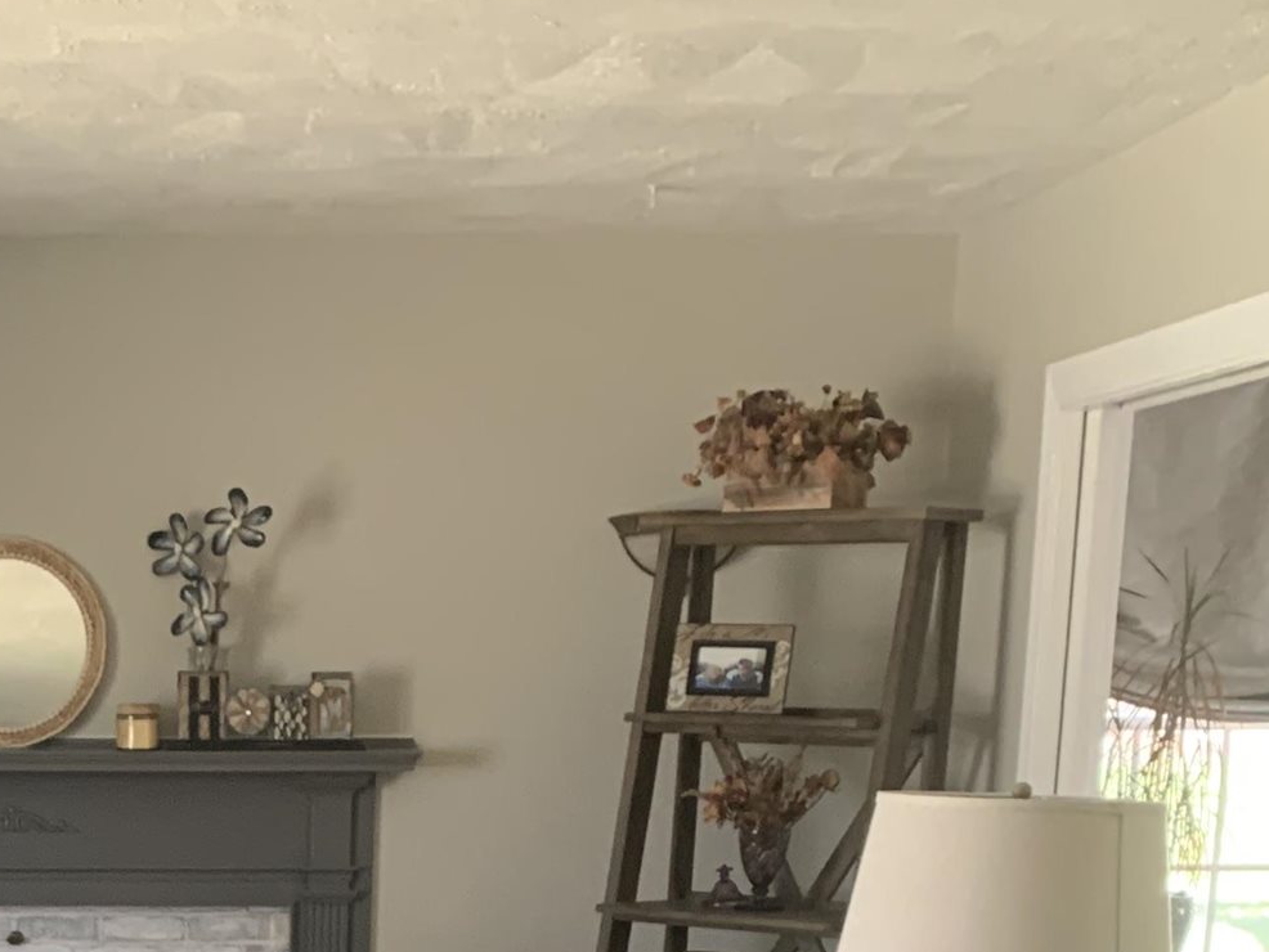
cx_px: 88
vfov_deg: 16.5
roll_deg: +0.1
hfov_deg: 23.4
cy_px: 1455
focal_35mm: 81
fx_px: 2970
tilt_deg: -15.0
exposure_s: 1/60
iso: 160
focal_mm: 4.25
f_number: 1.8
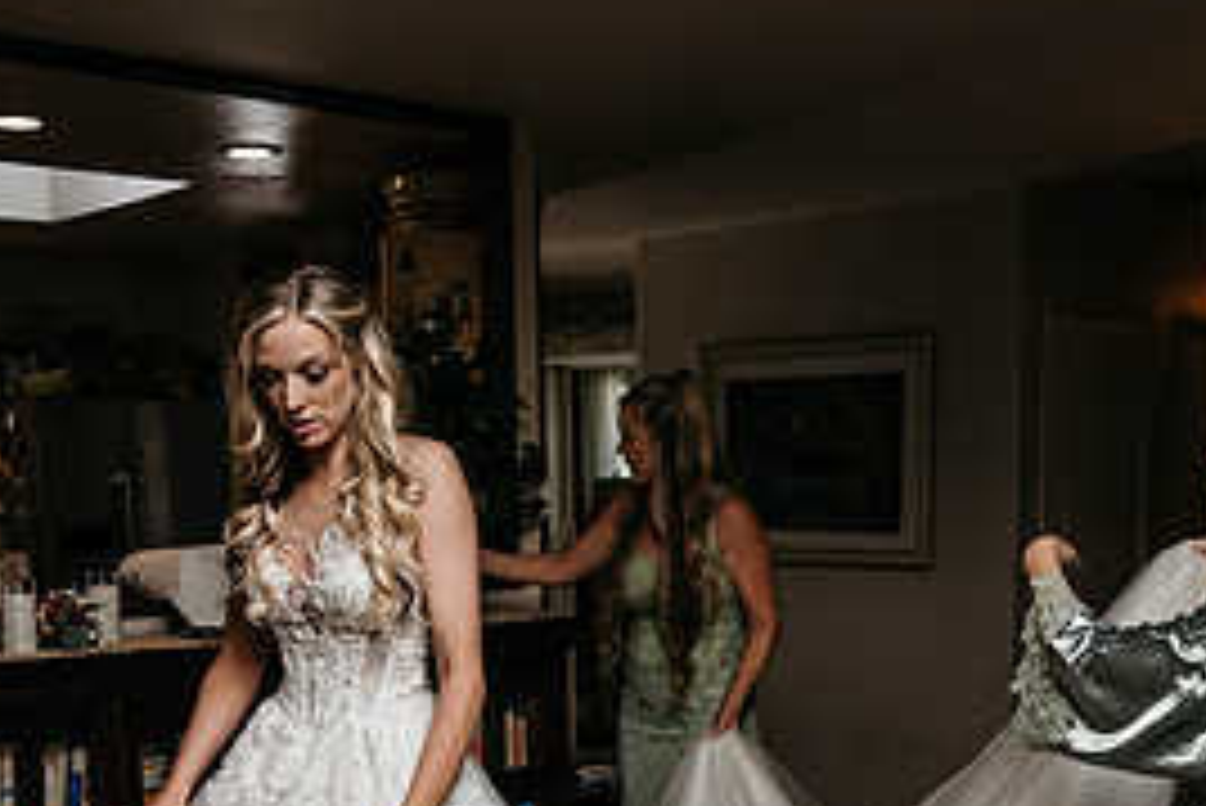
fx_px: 1743
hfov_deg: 38.1
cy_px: 772
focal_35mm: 52
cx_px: 513
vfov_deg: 25.0
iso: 1000
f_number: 2.8
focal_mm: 24
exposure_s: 1/1000
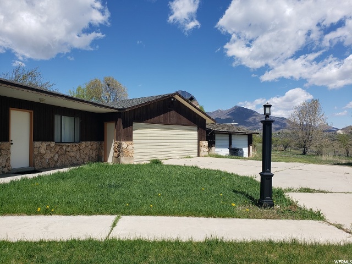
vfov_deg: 53.1
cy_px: 132
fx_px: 264
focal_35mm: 26
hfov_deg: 67.3
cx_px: 176
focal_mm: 4.3
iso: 50
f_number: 2.4
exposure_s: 1/1909
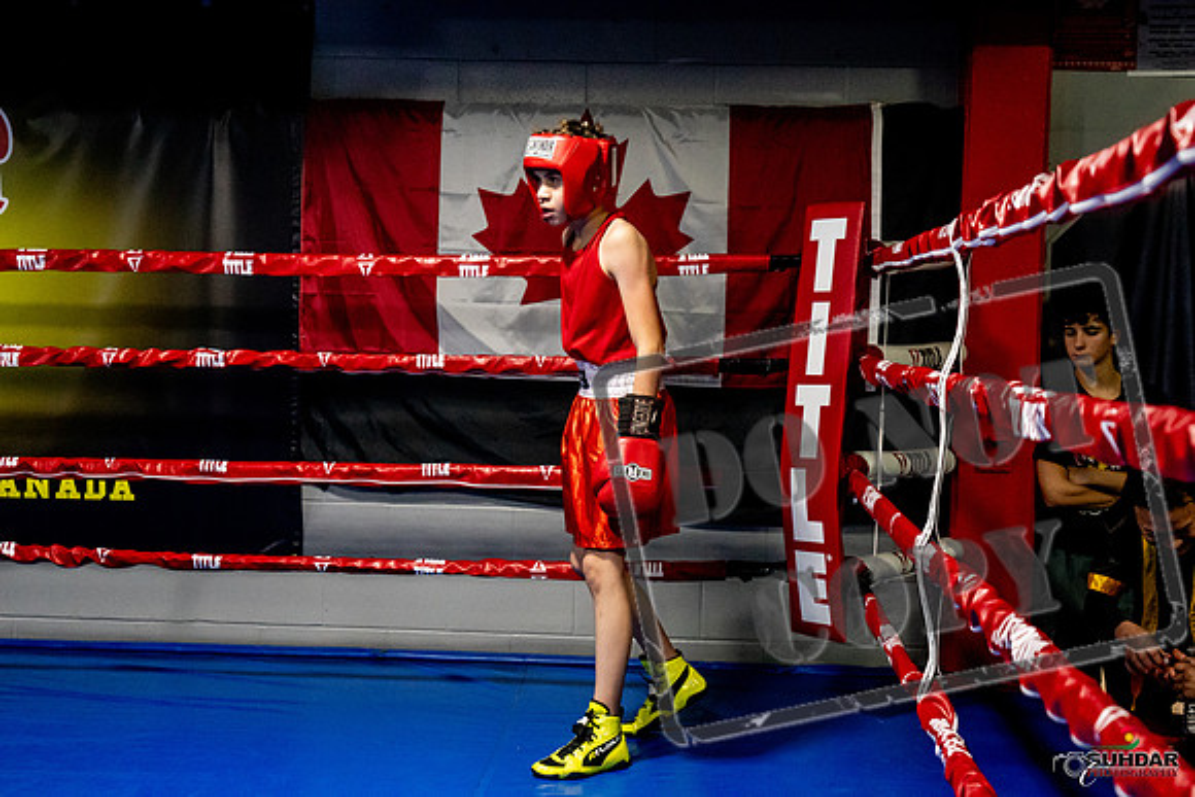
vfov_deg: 26.0
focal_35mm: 52
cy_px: 398
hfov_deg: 38.2
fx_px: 1726
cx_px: 598
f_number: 2.8
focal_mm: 35
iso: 5000
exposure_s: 1/1000
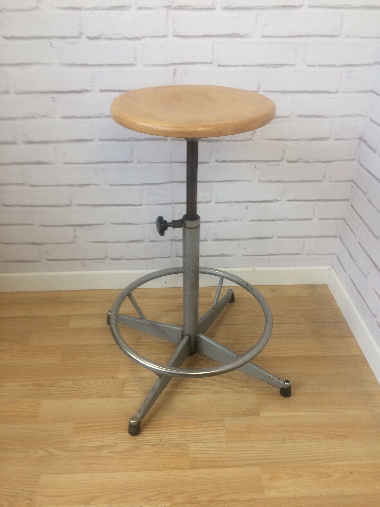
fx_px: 424
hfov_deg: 48.2
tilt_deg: -36.4
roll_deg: +1.8
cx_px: 190
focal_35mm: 29
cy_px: 254
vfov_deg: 61.7
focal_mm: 4.15
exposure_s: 1/50
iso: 50
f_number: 2.2
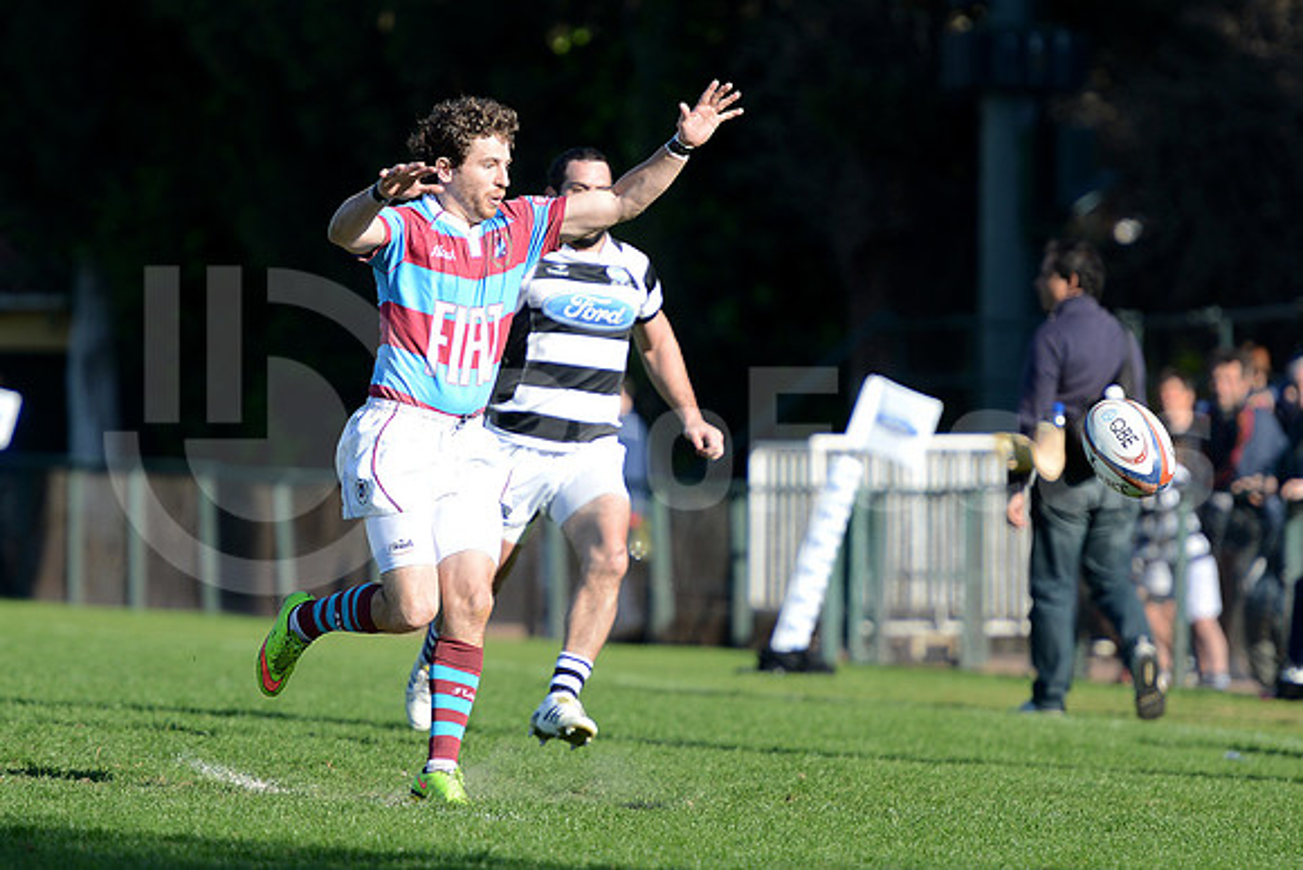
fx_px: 9774
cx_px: 652
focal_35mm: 270
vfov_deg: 5.1
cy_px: 435
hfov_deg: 7.6
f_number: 4
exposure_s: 1/1250
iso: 320
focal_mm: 270
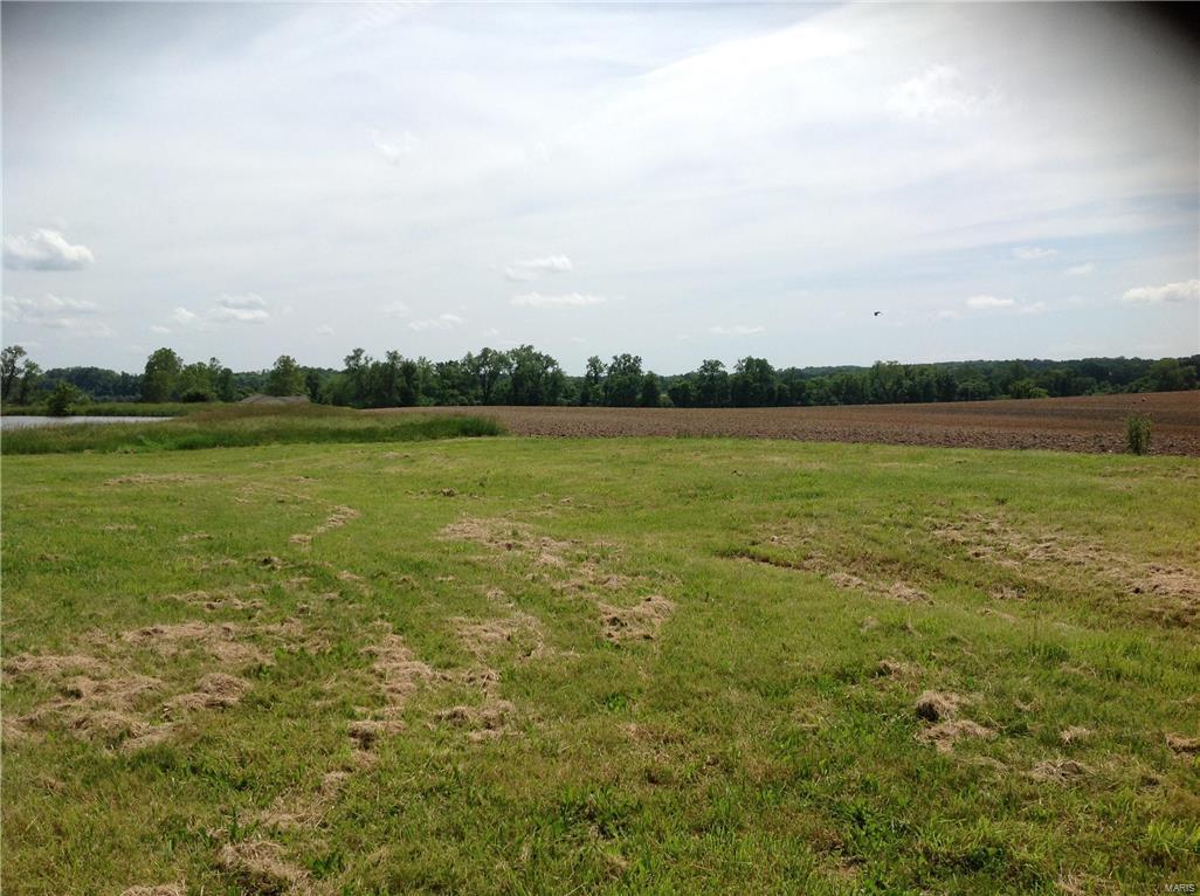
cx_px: 600
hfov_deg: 52.7
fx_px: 1211
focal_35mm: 35
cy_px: 448
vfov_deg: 40.6
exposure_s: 1/3030
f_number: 2.4
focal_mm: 4.28
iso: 50
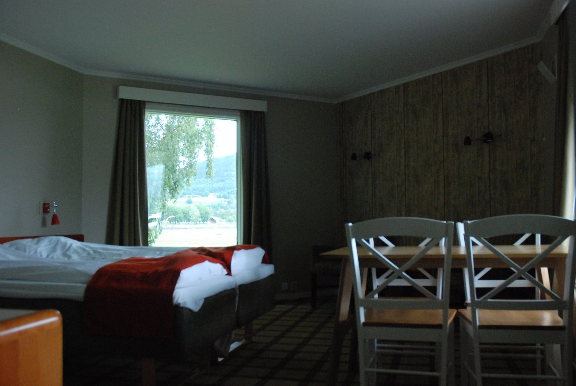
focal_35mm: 36
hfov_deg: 53.1
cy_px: 193
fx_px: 577
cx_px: 288
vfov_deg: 37.0
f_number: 3.8
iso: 1600
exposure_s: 1/320
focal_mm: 24
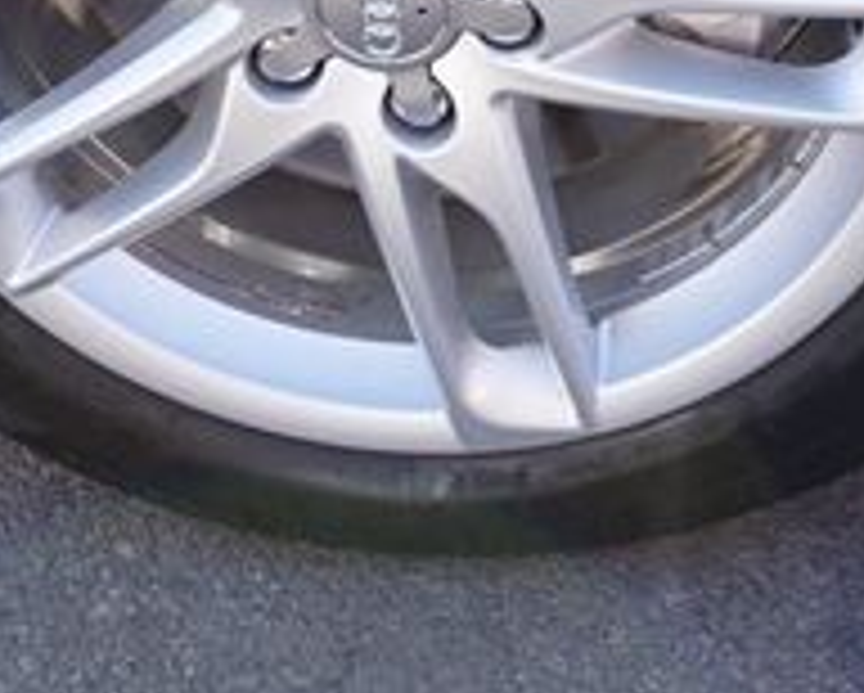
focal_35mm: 75
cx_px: 414
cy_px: -108
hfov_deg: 25.4
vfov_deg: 19.4
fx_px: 1920
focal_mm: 16
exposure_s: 1/80
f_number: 4.5
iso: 100
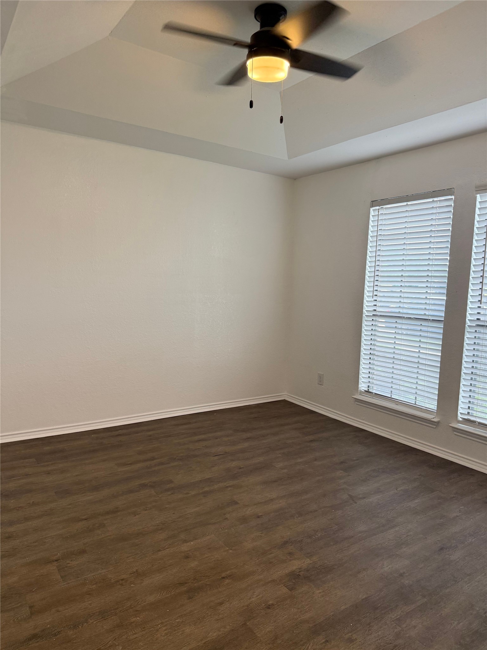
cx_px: 244
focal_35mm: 24
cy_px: 325
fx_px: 450
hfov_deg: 56.8
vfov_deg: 71.6
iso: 160
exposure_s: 1/120
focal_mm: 6.76
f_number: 1.78
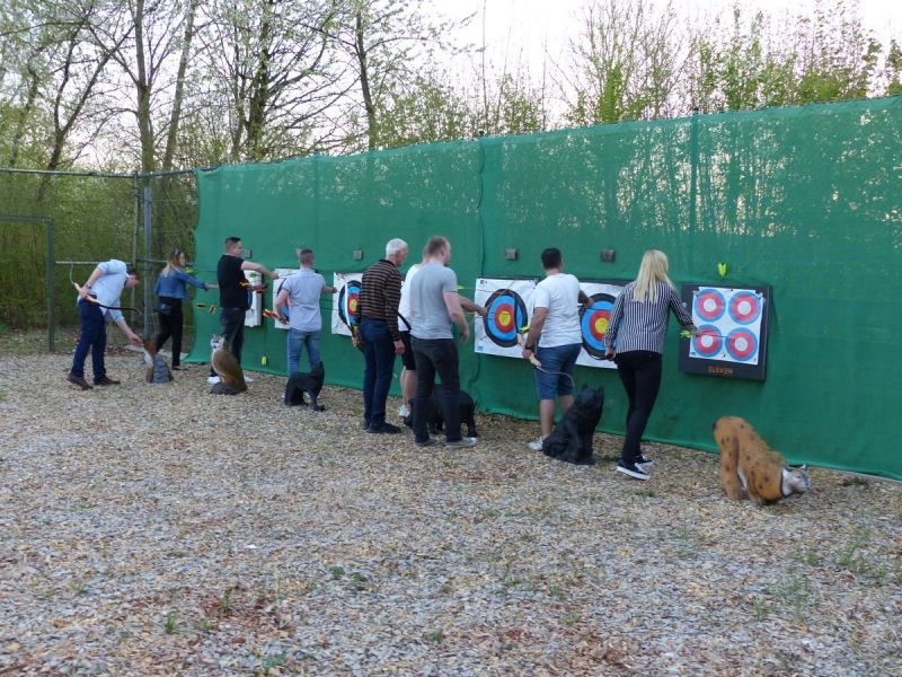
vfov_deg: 41.8
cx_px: 451
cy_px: 338
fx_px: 886
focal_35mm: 34
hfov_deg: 54.0
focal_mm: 6
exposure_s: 1/60
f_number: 2.8
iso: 125
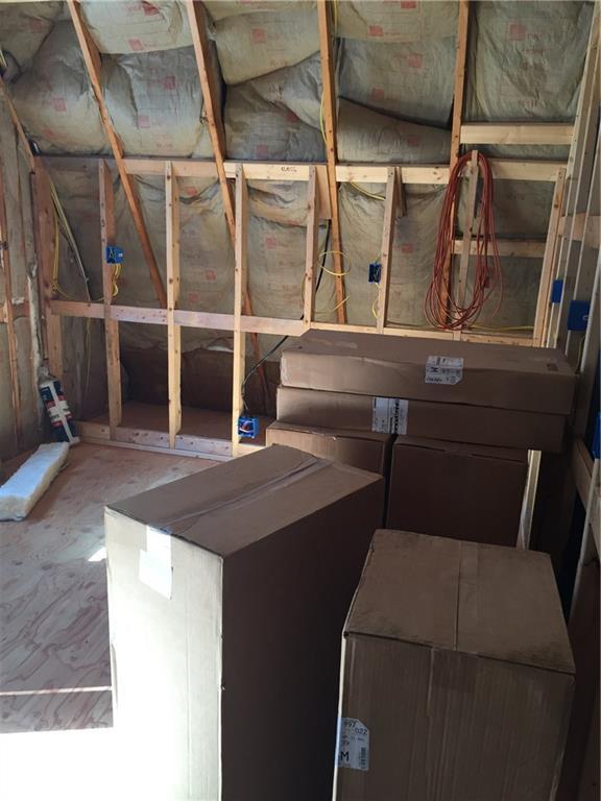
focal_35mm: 29
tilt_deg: -16.3
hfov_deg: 48.2
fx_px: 671
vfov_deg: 61.7
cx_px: 300
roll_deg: -2.6
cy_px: 400
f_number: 2.2
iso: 32
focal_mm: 4.15
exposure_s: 1/40
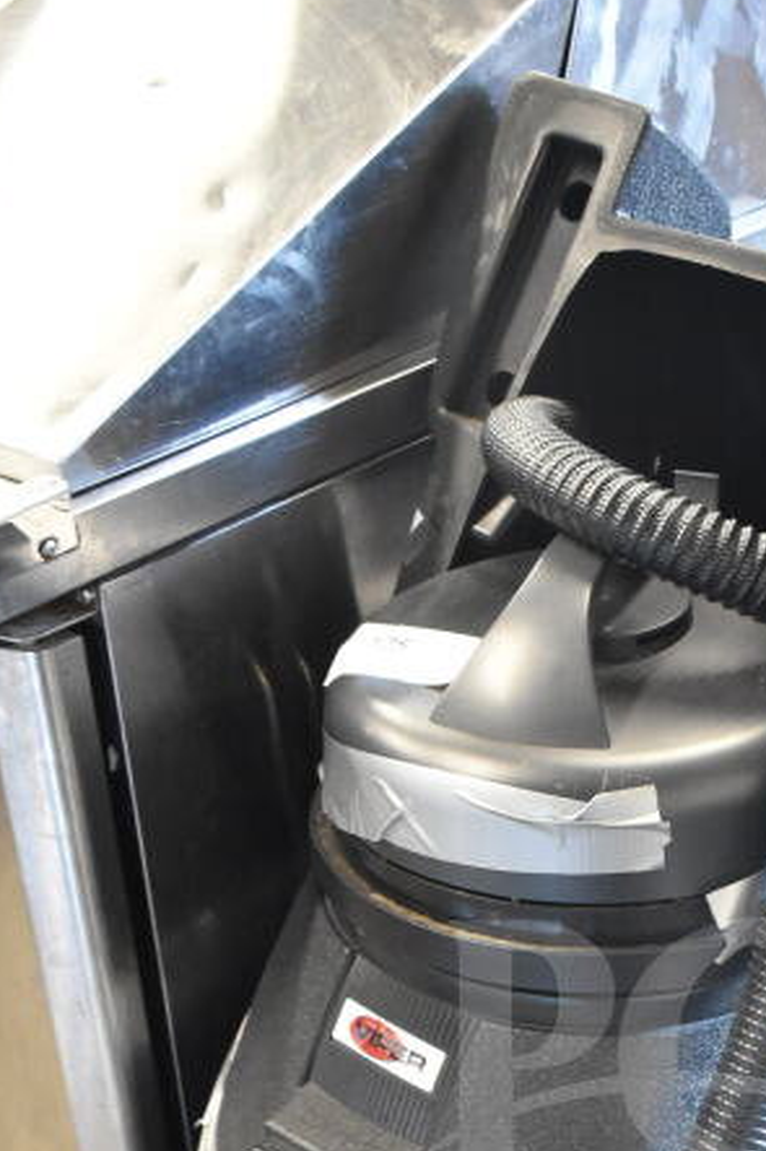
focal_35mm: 65
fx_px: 2077
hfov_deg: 20.5
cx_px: 680
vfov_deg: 29.1
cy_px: 1125
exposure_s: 1/30
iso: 2500
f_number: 3.8
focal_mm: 21
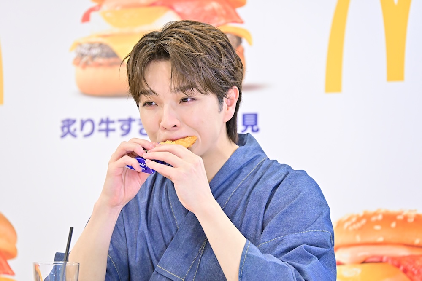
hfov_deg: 10.3
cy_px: 140
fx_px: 2345
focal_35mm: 200
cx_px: 211
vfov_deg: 6.9
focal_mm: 200
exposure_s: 1/125
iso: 4000
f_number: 6.3
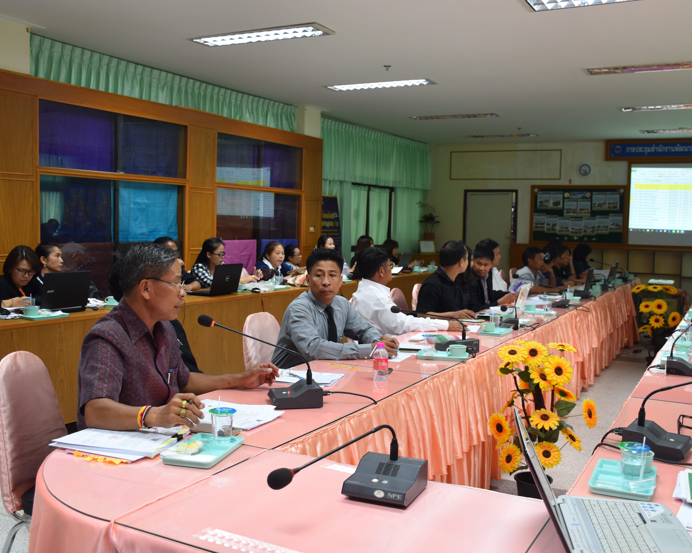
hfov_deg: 52.8
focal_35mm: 34
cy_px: 278
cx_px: 369
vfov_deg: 43.4
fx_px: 696
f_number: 4
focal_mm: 20
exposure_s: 1/60
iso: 560
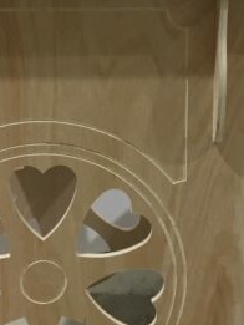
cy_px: -64
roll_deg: -0.1
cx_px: 128
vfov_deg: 20.6
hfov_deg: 16.6
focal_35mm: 89
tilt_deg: -8.8
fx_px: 836
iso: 64
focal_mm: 4.15
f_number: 2.2
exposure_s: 1/33
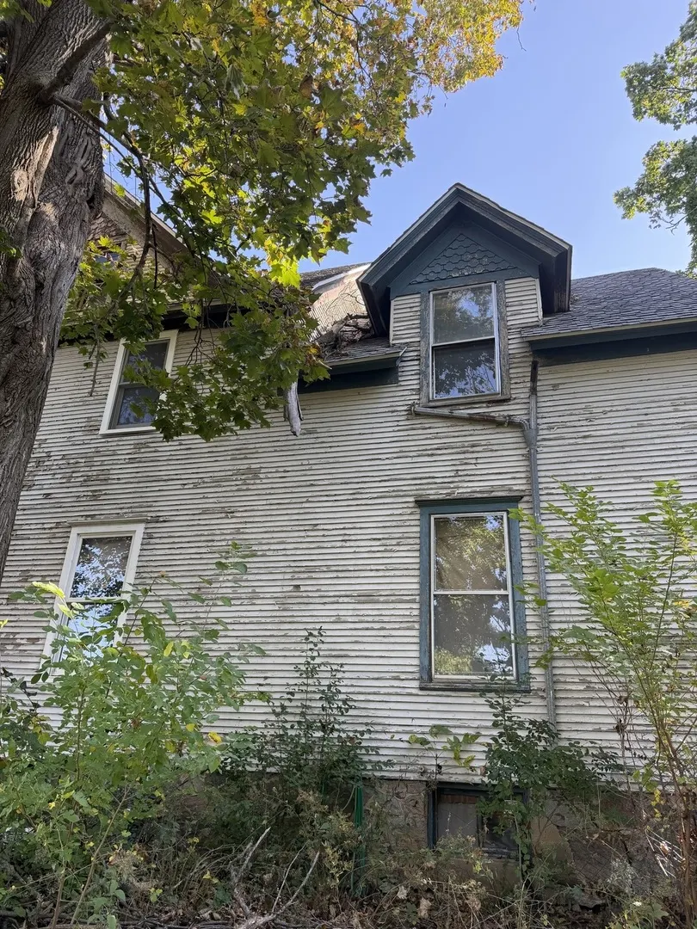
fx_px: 644
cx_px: 348
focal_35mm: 24
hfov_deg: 56.8
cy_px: 464
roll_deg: -4.1
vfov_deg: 71.6
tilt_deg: +23.4
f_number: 1.78
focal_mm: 6.76
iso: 80
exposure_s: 1/234
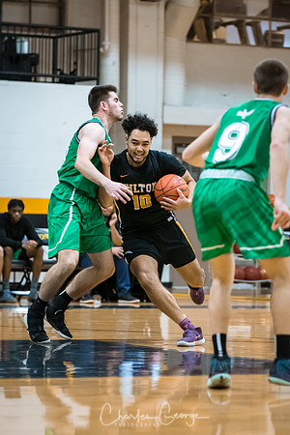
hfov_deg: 7.9
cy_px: 218
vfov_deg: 11.8
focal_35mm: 174
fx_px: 2102
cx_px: 145
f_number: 2.8
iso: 3200
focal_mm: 116
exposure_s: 1/400
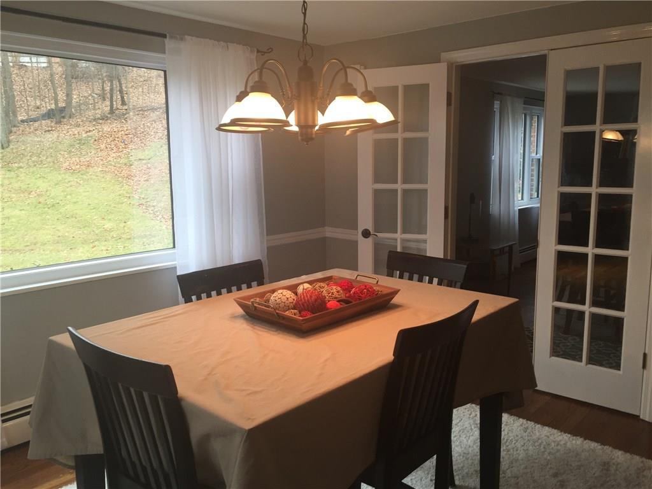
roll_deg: +0.0
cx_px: 326
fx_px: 546
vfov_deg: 48.2
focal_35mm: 29
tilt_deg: -8.2
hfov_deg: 61.7
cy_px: 244
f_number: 2.2
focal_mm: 4.15
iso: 40
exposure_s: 1/60
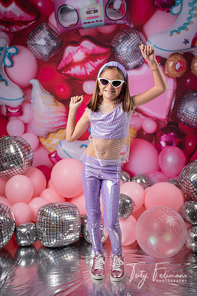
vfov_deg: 42.7
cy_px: 148
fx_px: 378
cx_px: 98
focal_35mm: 46
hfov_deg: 29.2
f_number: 3.2
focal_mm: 46
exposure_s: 1/250
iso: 64
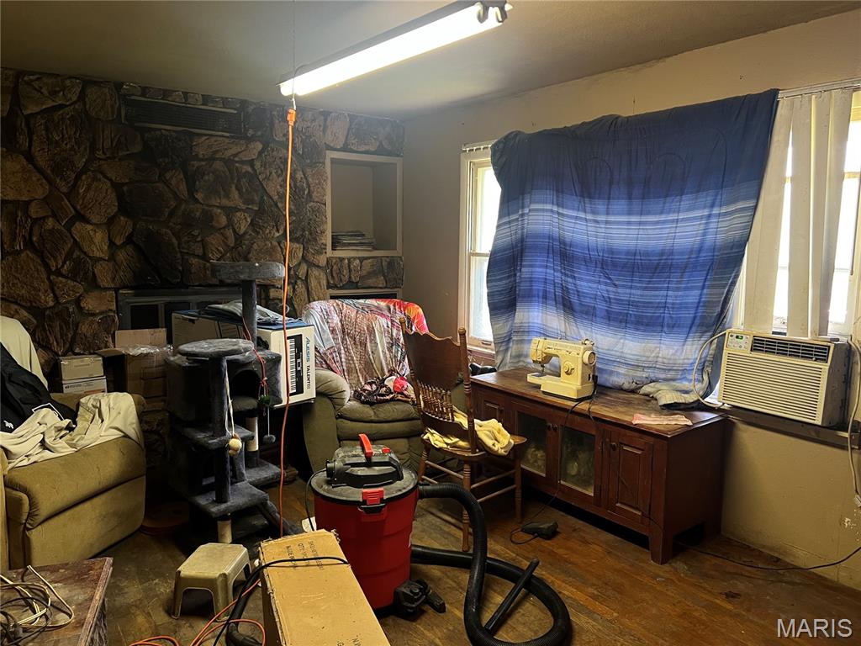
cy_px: 323
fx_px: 647
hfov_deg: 67.3
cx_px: 430
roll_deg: +0.4
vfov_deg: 53.1
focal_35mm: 26
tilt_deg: -8.5
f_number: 1.5
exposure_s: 1/60
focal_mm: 5.7
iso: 160
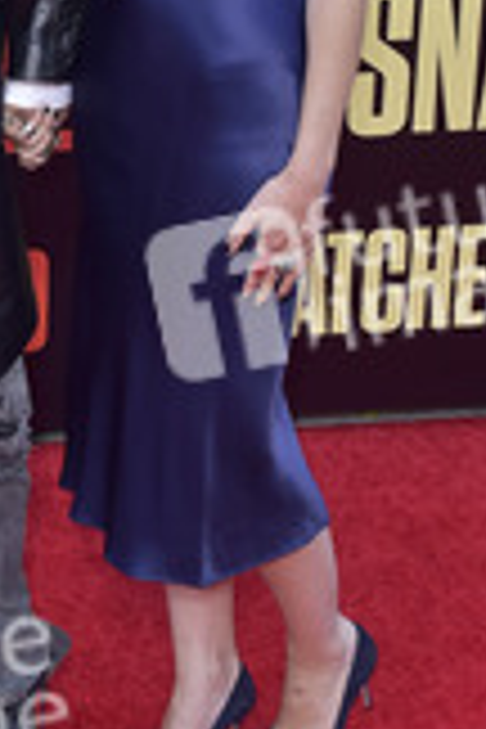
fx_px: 1802
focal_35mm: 89
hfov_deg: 15.0
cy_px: 50
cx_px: -29
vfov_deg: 22.2
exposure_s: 1/320
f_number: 6.3
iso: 500
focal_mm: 36
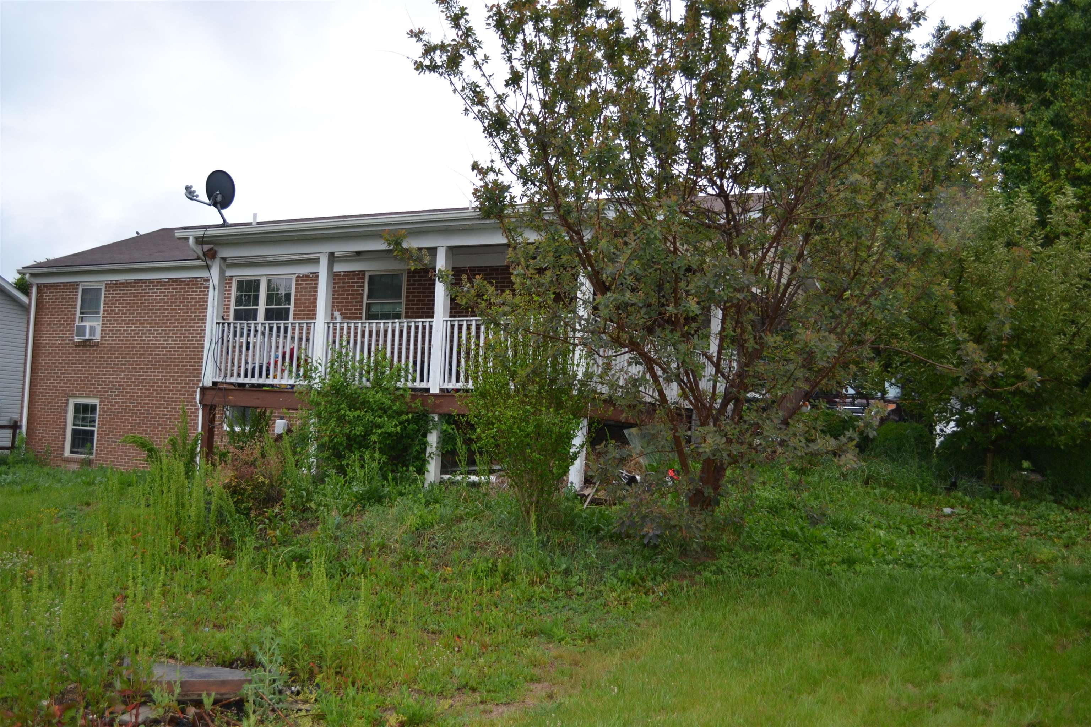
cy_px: 364
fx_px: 1000
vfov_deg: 40.0
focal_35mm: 33
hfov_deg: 57.2
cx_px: 546
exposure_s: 1/125
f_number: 4
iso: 160
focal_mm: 22
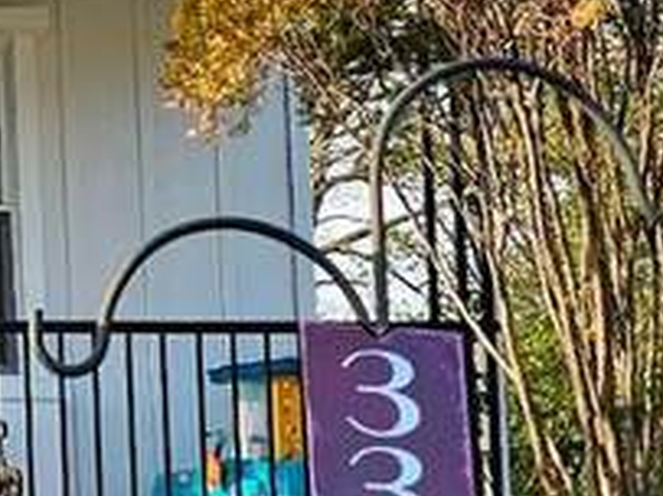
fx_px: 2776
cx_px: -630
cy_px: 238
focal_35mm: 145
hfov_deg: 12.2
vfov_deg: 10.2
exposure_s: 1/233
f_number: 1.7
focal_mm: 6.3
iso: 10
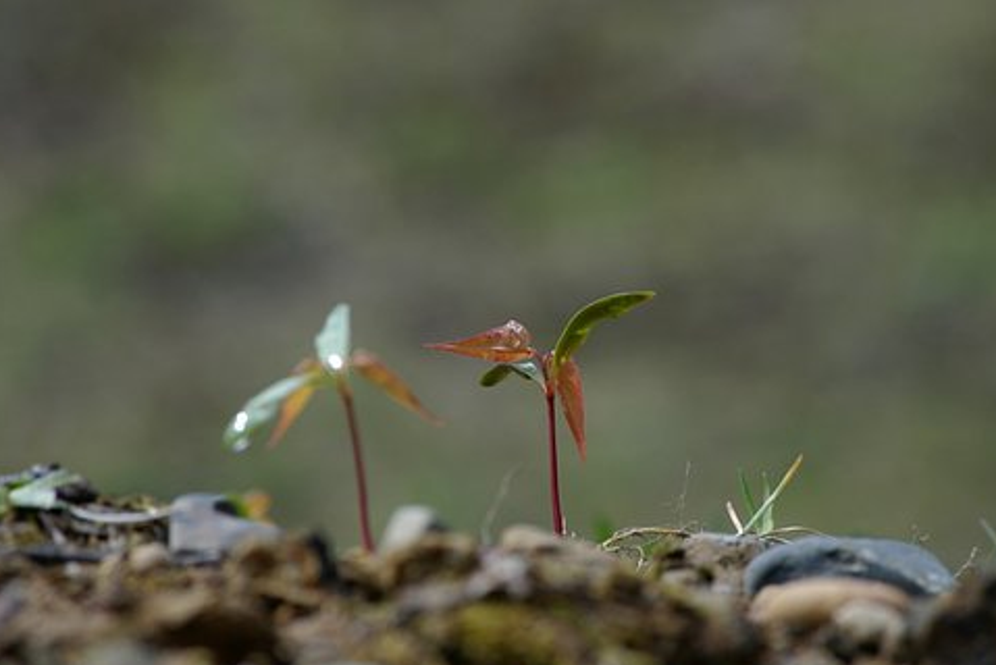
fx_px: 8886
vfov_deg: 4.3
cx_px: 520
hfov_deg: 6.4
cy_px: 351
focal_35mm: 321
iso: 200
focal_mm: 200
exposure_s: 1/400
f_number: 8
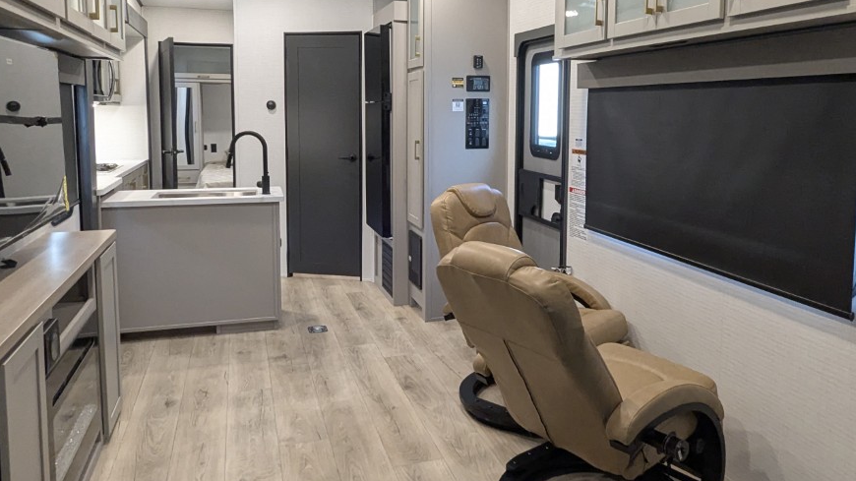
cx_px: 472
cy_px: 172
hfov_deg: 67.8
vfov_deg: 41.1
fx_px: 635
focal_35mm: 28
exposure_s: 1/64.2
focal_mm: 2.35
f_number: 2.2
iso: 345
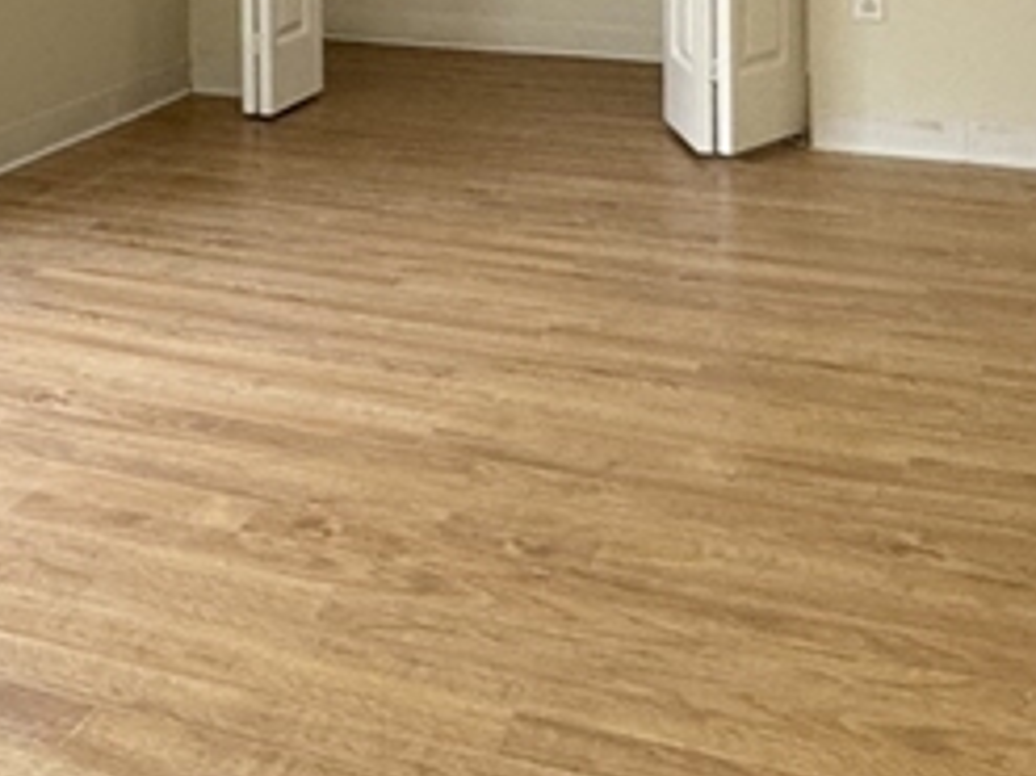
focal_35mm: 58
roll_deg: -0.4
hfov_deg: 32.5
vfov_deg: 22.3
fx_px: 1735
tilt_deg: +0.0
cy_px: -260
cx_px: 235
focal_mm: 2.22
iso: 125
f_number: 2.2
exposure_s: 1/99
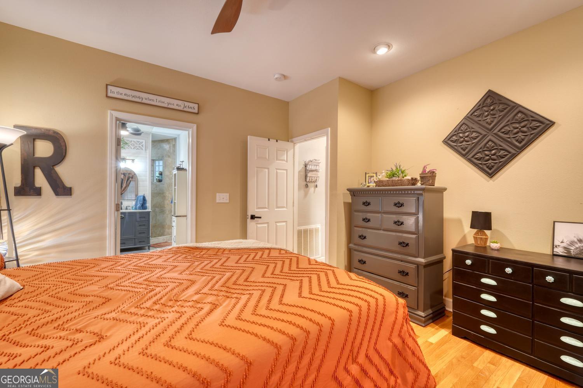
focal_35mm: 15
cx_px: 292
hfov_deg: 100.4
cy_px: 194
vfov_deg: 77.3
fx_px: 243
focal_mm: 10
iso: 100
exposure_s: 1
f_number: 8
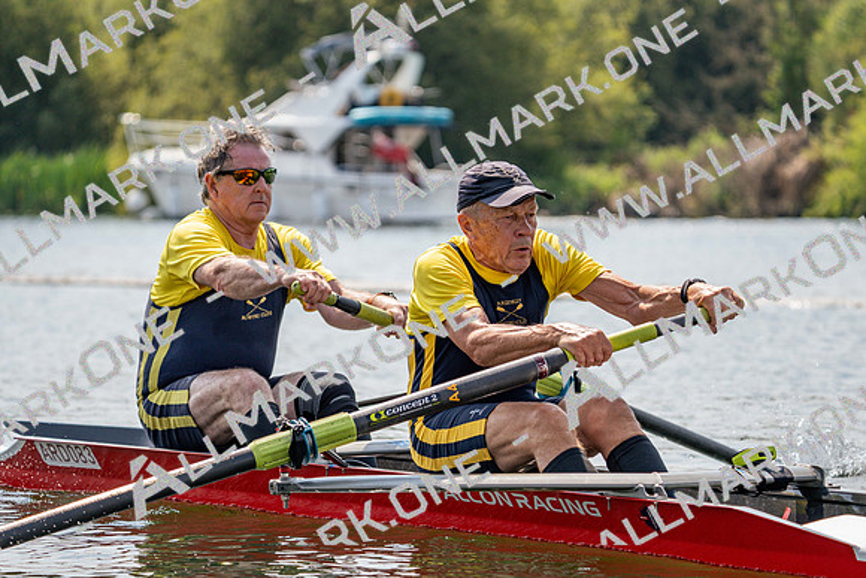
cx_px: 433
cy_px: 289
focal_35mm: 200
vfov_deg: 6.9
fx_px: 4812
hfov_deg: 10.3
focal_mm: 200
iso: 200
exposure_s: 1/1600
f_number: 5.6
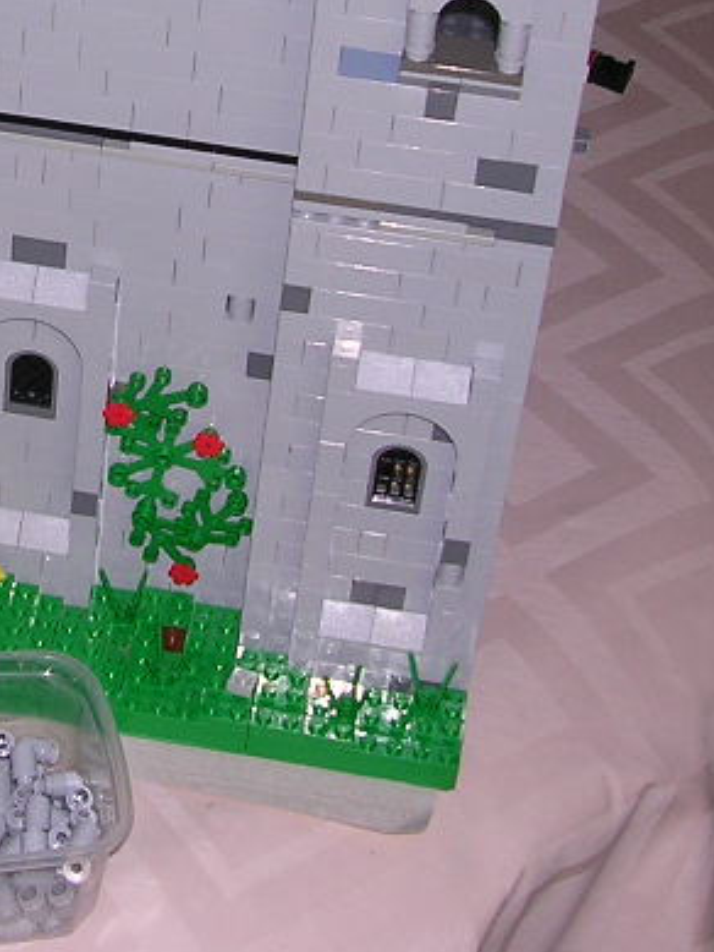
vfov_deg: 19.2
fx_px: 2749
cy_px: 32
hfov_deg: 14.4
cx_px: -103
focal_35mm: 100
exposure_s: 1/60.1
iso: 100
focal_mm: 5.8
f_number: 2.8
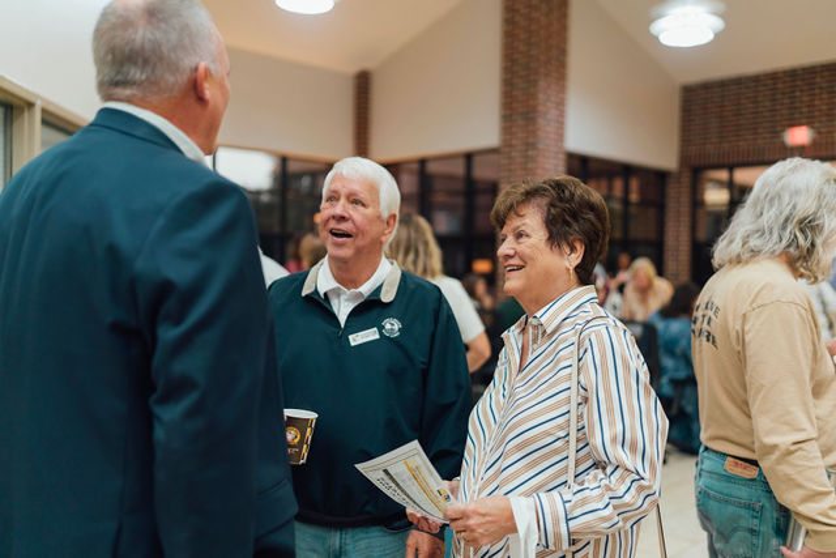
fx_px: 813
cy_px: 279
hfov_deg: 54.4
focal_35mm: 35
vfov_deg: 37.9
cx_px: 418
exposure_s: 1/160
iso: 500
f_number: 1.4
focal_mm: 35
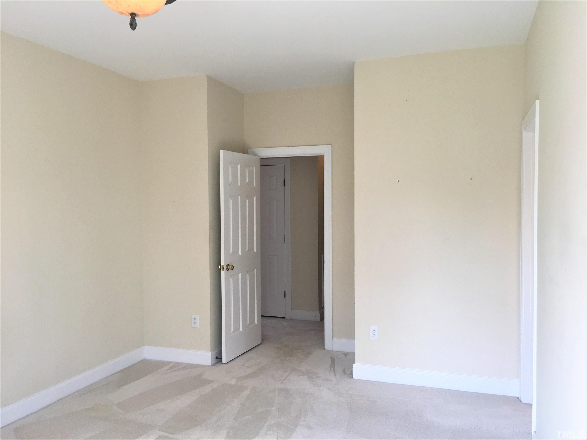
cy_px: 220
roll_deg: +0.1
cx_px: 294
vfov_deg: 48.2
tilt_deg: -2.2
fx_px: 492
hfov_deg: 61.7
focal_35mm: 29
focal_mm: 4.15
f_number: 2.2
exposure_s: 1/120
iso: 40
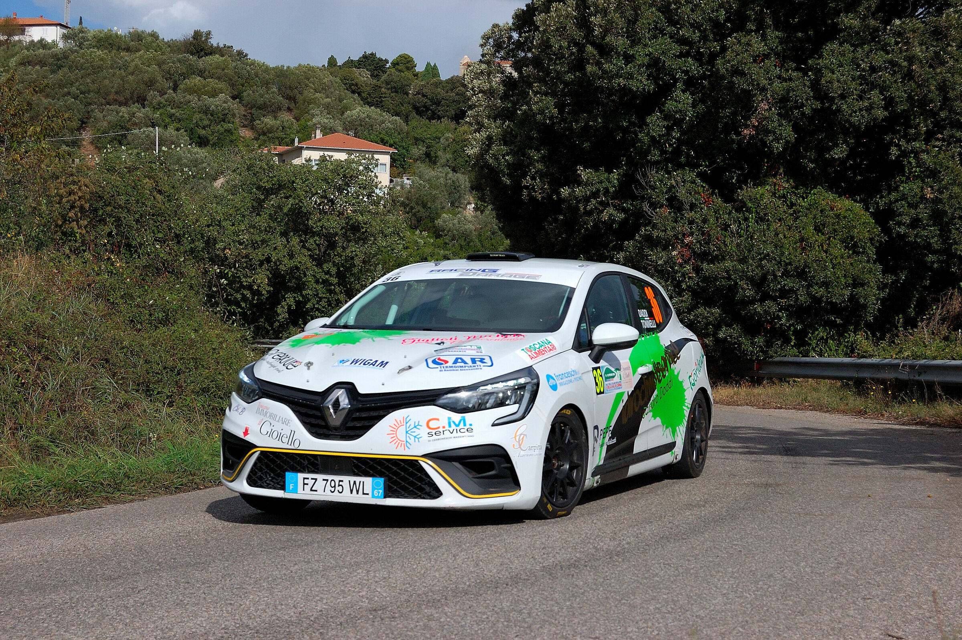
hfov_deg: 35.1
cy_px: 320
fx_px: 1522
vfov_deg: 23.7
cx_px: 481
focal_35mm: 57
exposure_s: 1/1600
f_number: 7.1
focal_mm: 38
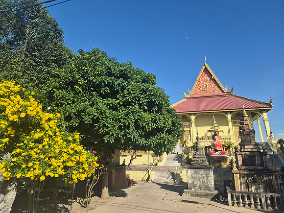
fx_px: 189
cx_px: 142
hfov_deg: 73.9
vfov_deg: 58.9
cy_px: 106
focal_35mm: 23
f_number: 1.8
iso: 80
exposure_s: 1/5648
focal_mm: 5.4
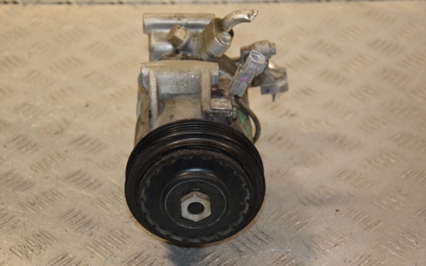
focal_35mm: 96
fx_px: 1115
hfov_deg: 21.6
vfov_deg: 13.6
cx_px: 212
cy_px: 139
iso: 800
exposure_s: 1/200
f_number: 5.6
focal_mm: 62
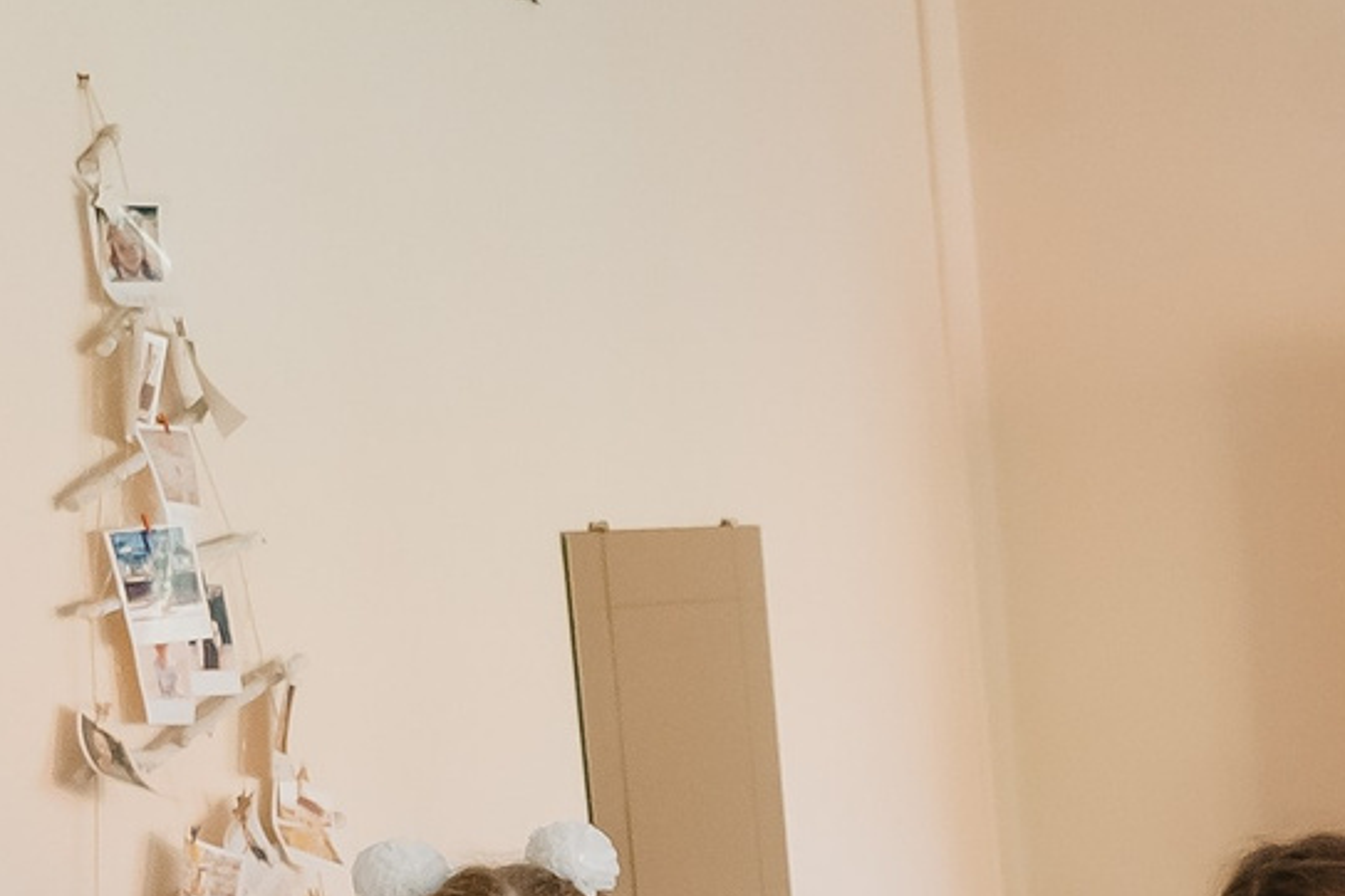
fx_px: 4931
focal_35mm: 132
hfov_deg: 13.3
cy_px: 1726
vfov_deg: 9.7
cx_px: 2725
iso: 3200
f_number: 5
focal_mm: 28
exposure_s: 1/125
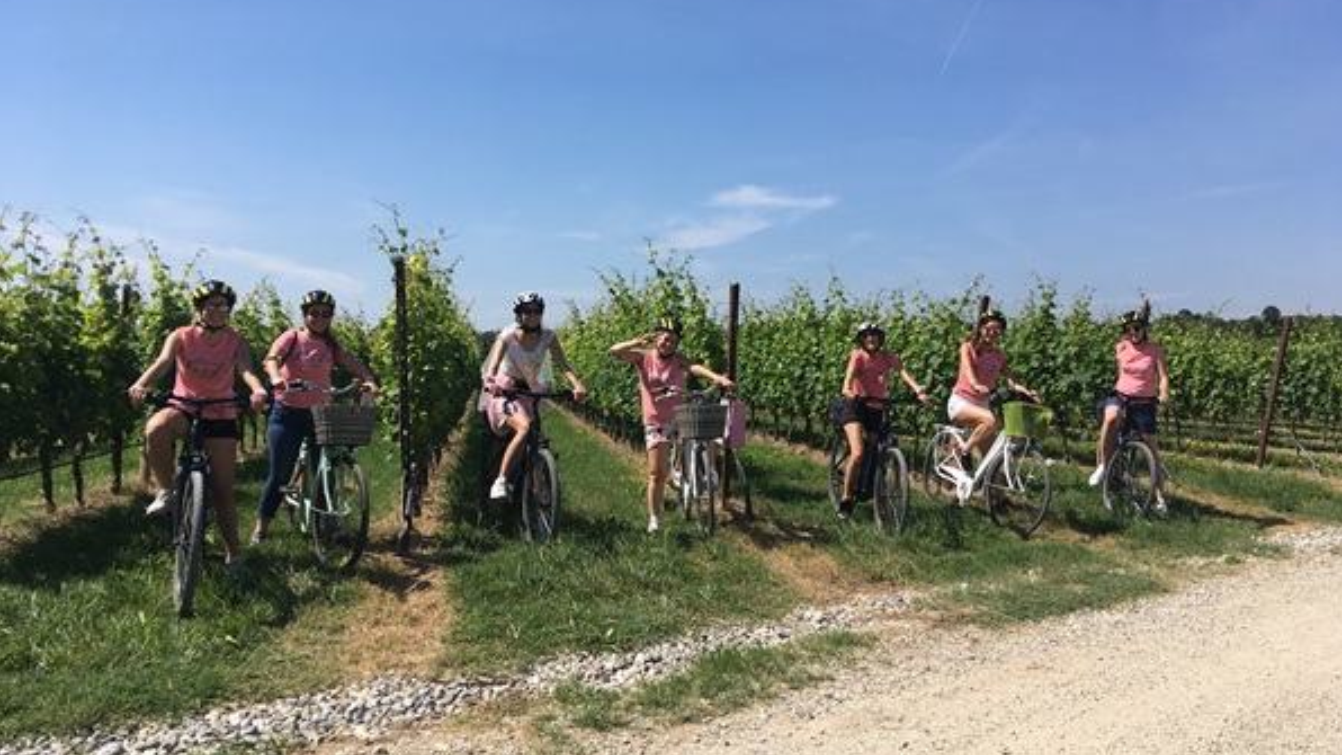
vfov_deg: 36.6
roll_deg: -0.4
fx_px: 1138
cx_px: 678
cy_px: 332
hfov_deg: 61.0
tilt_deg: +1.6
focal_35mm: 32
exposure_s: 1/1923
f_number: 2.2
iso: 25
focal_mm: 4.15
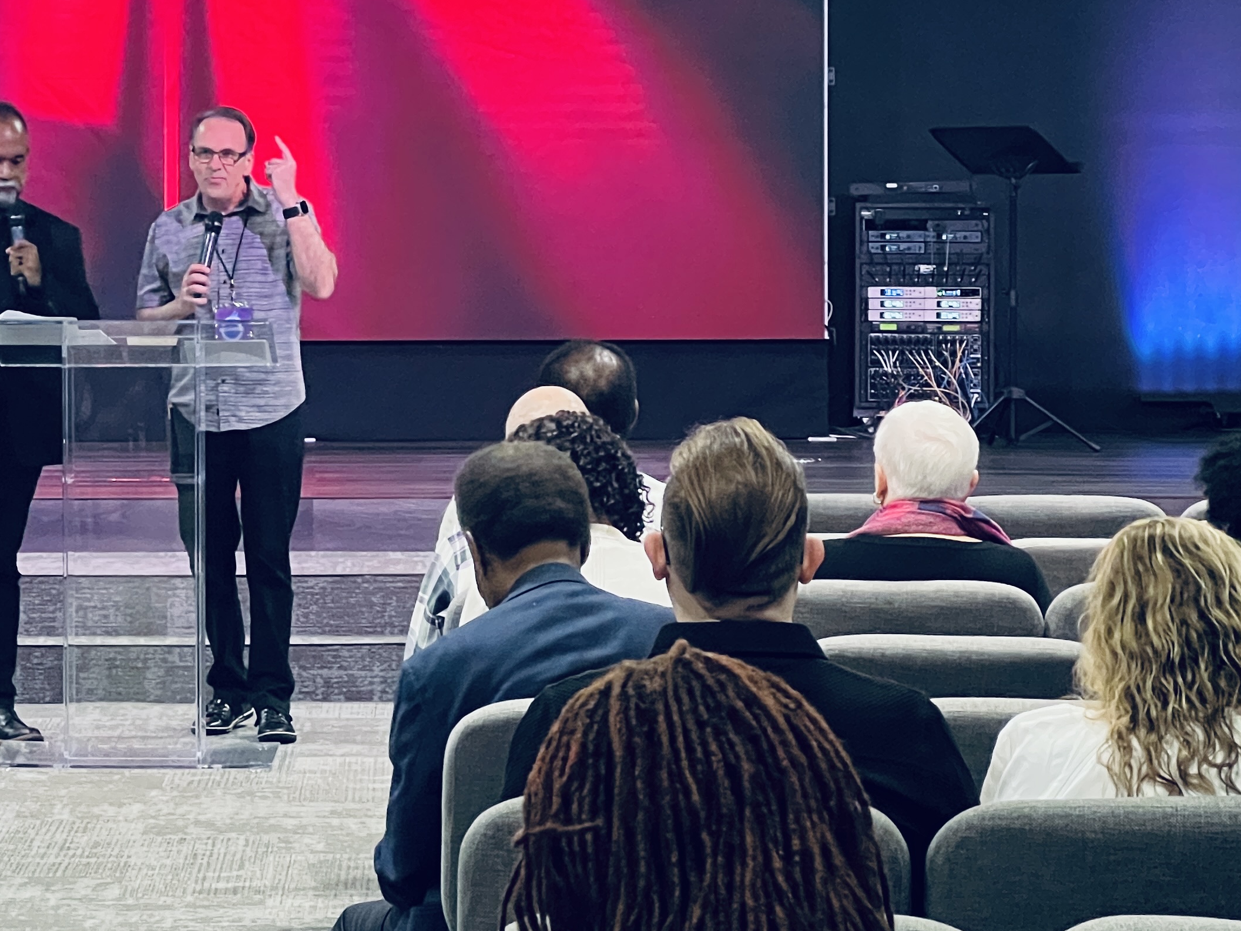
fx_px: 5270
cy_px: 263
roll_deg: -0.3
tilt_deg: -0.7
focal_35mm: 147
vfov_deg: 10.1
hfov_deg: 13.3
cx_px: 79
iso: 640
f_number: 2.8
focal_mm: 9
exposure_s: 1/59
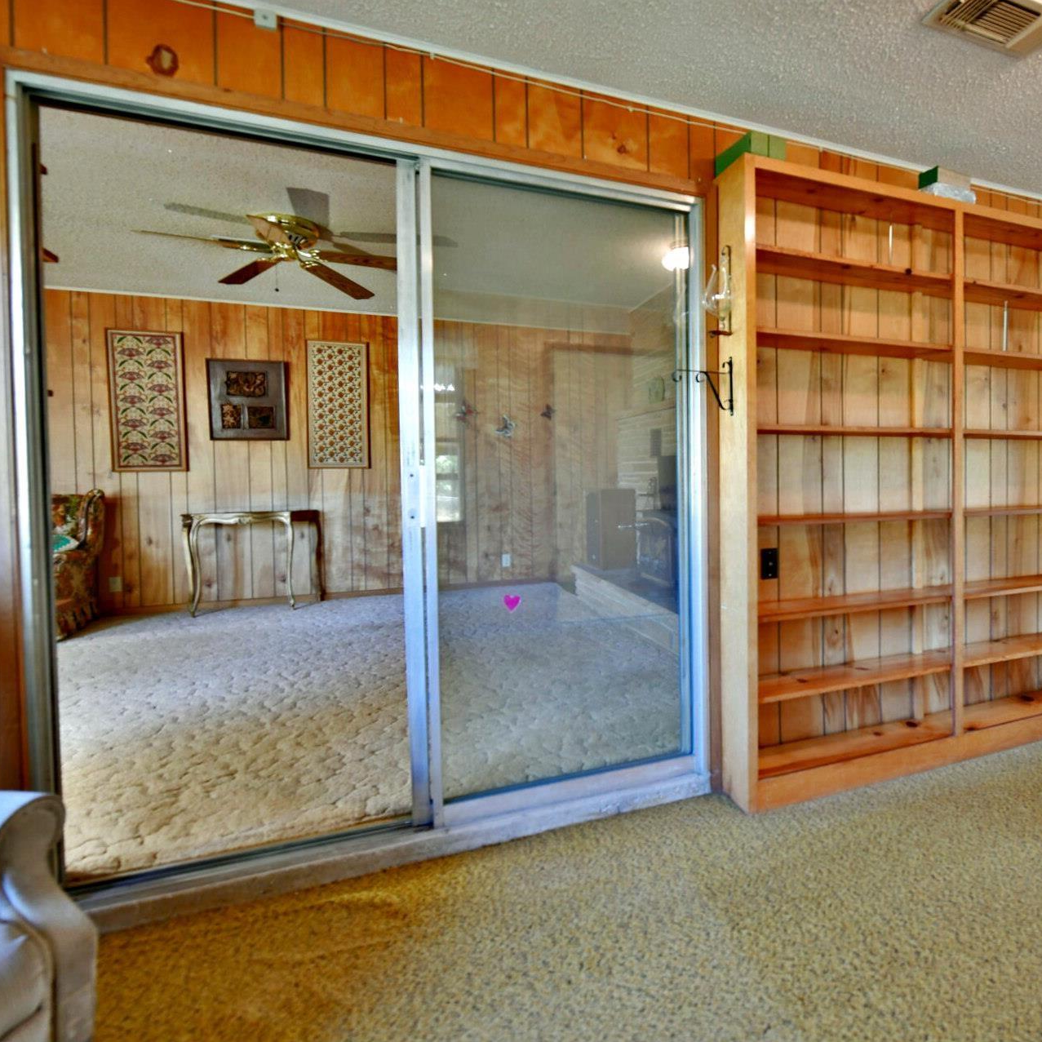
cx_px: 696
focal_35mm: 19
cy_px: 488
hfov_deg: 75.2
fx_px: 647
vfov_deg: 77.6
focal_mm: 14
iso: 2500
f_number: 4.5
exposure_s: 1/80
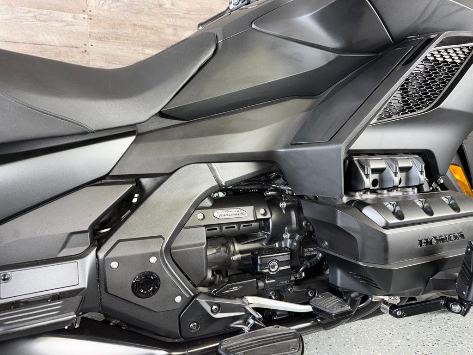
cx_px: 236
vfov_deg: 56.8
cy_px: 178
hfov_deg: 71.6
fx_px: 328
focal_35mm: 24
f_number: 1.78
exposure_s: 1/20
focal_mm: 6.76
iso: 64
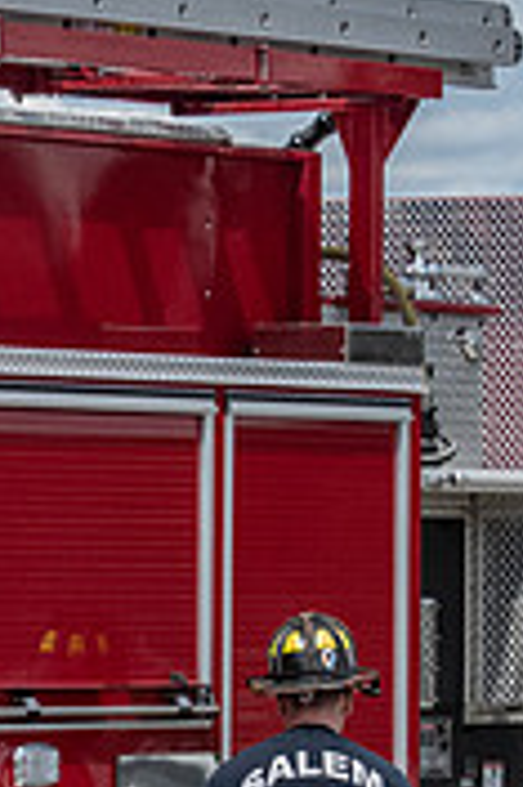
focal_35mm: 346
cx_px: -36
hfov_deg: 4.0
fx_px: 7554
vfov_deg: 6.0
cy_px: 664
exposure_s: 1/8000
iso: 3200
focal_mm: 70
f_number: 5.6
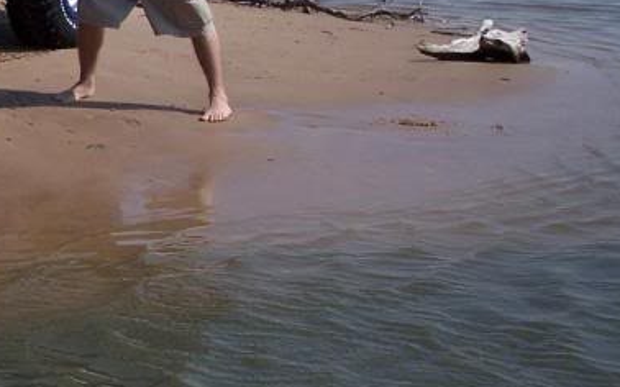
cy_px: -126
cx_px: -153
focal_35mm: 112
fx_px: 1892
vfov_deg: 11.4
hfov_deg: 17.6
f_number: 5.6
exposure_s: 1/750
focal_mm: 8
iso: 100
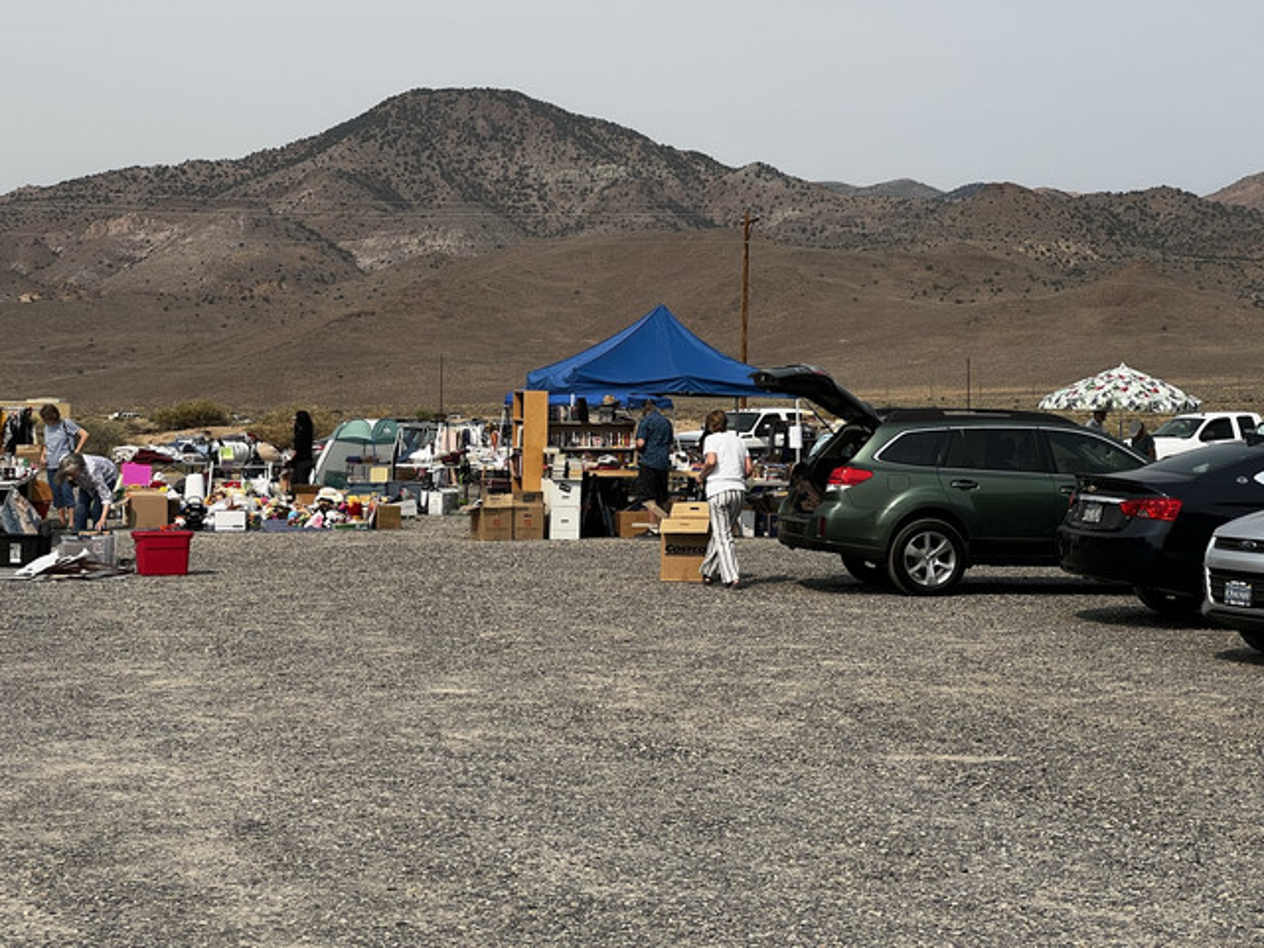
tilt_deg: -1.0
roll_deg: -0.7
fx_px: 2812
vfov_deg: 19.1
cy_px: 474
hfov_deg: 25.3
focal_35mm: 77
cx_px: 632
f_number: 2.8
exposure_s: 1/995
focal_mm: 9
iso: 32
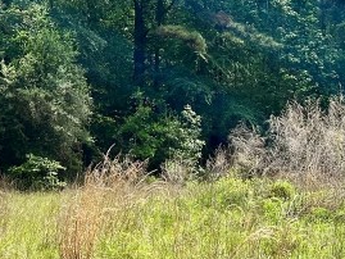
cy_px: 18
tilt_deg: +7.4
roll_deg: -0.8
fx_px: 987
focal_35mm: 99
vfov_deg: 14.8
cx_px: 168
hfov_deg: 19.8
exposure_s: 1/1808
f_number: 1.5
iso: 50
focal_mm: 5.7
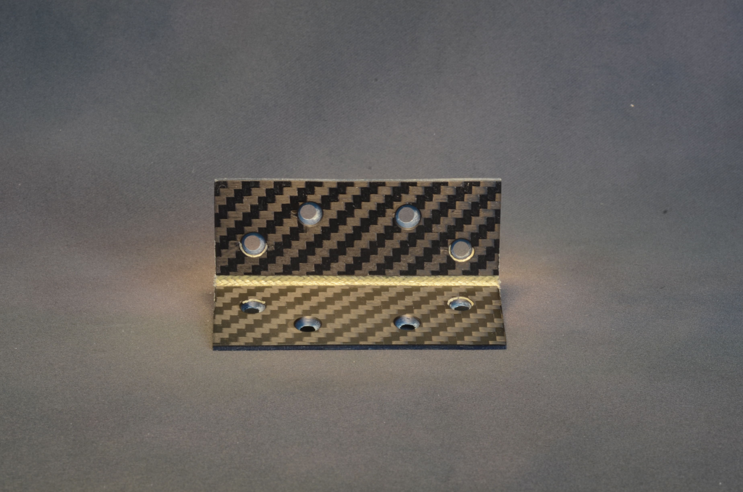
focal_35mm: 90
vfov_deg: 15.1
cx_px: 372
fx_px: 1854
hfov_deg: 22.7
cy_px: 246
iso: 200
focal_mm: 60
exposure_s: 1
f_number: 32
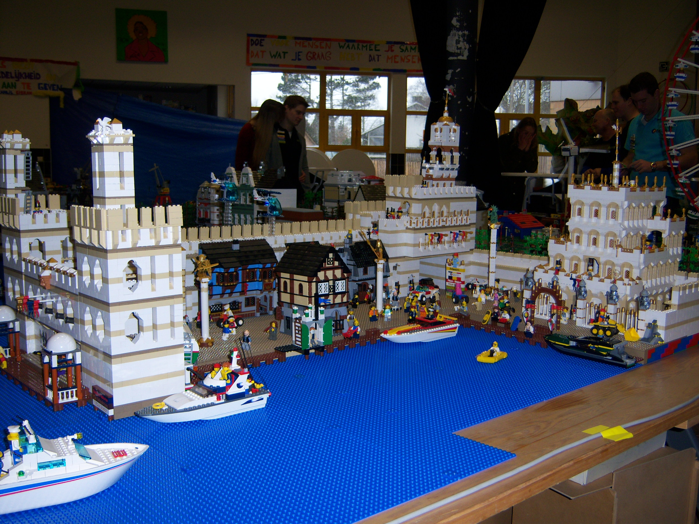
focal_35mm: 36
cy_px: 262
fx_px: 727
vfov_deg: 39.7
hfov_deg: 51.4
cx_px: 350
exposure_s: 1/60
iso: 80
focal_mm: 7.5
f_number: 2.8
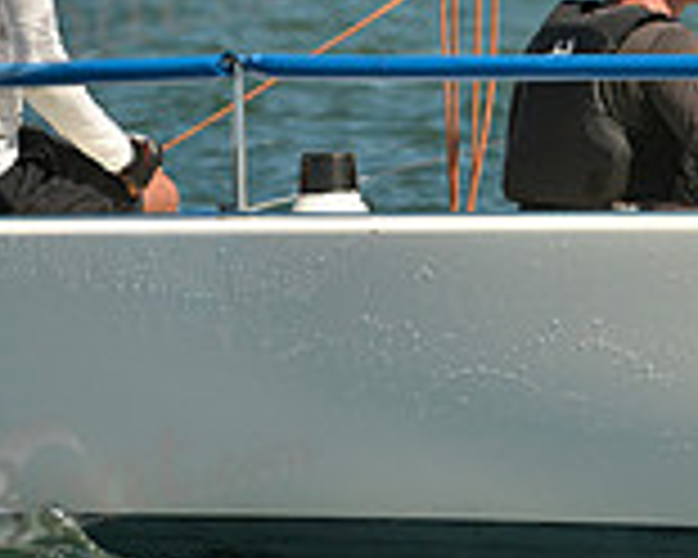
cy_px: 218
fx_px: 18179
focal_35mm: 880
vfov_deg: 1.8
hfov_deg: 2.2
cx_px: 549
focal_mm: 250
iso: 280
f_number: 9
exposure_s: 1/1000
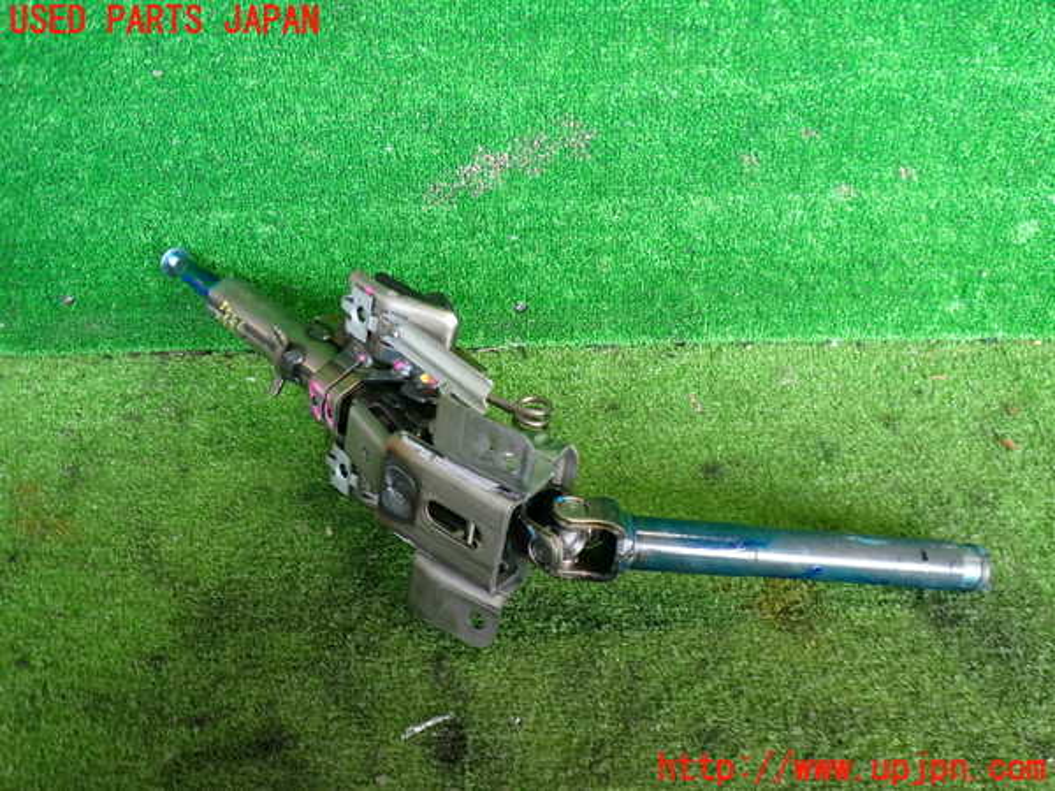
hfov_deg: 60.0
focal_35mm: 30
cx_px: 528
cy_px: 396
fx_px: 914
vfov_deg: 46.8
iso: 200
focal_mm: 5.4
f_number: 2.3
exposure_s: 1/40
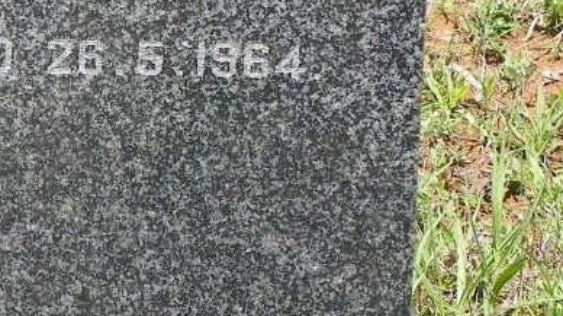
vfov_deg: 4.8
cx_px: -119
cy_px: -109
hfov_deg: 8.4
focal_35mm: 253
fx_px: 3776
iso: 64
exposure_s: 1/160
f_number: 4.5
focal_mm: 13.4
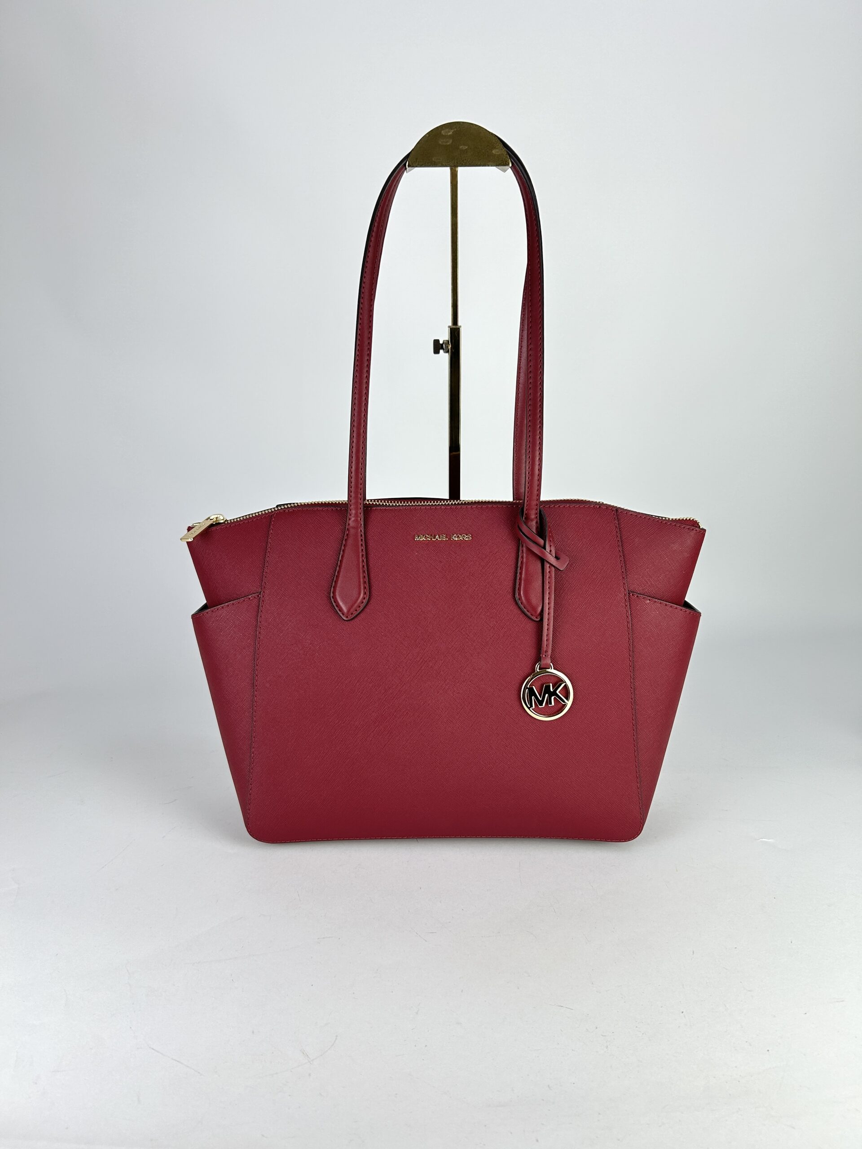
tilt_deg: -14.4
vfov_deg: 67.3
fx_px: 863
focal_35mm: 26
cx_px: 431
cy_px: 574
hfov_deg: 53.1
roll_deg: -0.7
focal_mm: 5.7
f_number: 1.5
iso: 40
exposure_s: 1/201
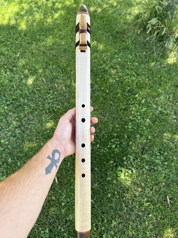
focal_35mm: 24
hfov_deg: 56.8
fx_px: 165
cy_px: 119
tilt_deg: -59.5
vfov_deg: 71.6
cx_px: 89
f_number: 1.78
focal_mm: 6.76
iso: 64
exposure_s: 1/189
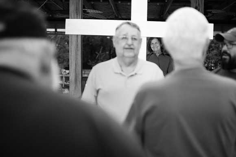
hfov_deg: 37.5
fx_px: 348
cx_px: 118
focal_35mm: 53
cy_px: 78
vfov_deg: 25.5
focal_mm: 35
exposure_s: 1/2500
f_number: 1.4
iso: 400
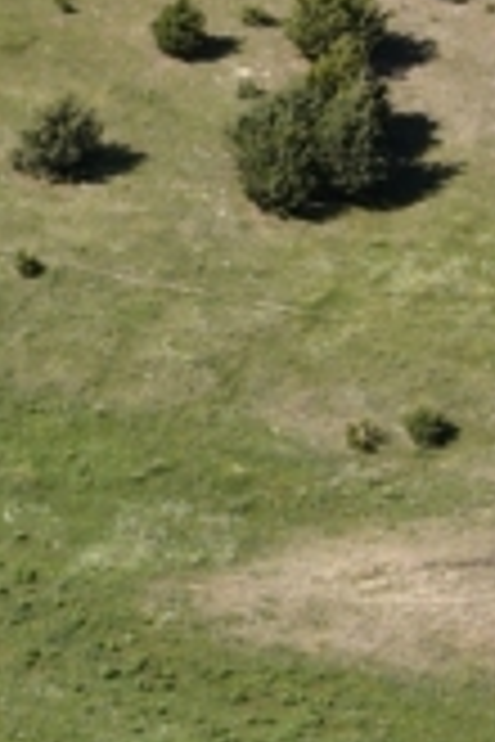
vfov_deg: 13.0
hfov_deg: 8.0
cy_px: 11
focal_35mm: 156
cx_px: -801
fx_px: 3217
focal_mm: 4.5
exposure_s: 1/640
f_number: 2.8
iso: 100
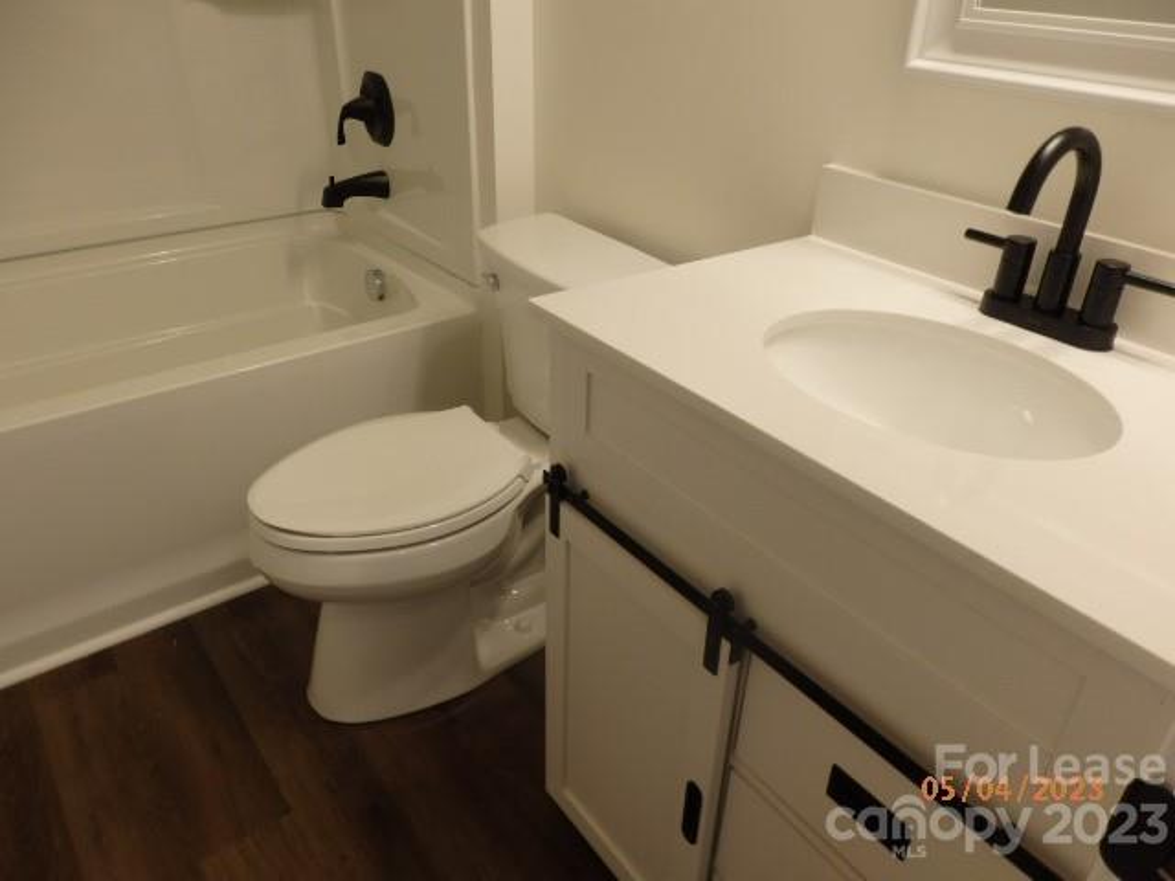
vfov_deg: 54.9
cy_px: 440
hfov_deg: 69.4
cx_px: 588
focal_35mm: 25
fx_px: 849
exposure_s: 1/30
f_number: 3
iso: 100
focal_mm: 4.5
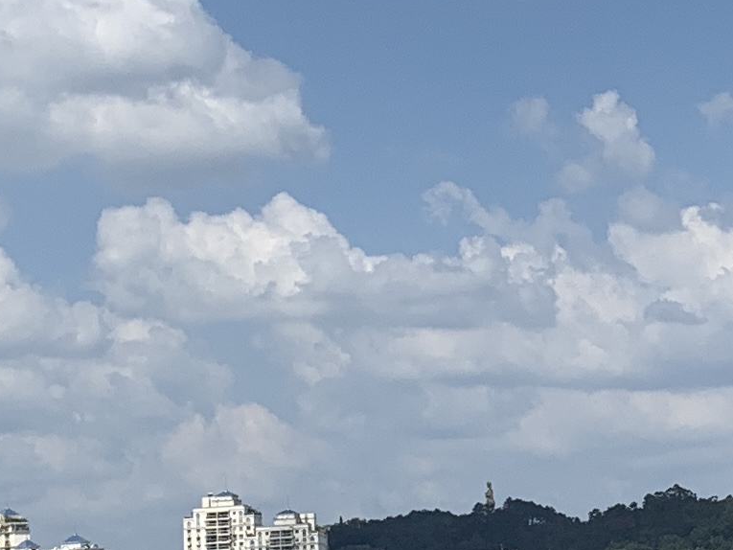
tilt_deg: +8.6
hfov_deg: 14.3
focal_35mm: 137
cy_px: 211
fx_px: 2901
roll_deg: +2.5
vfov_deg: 10.8
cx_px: 556
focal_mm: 4.25
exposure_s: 1/4098
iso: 25
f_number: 1.8
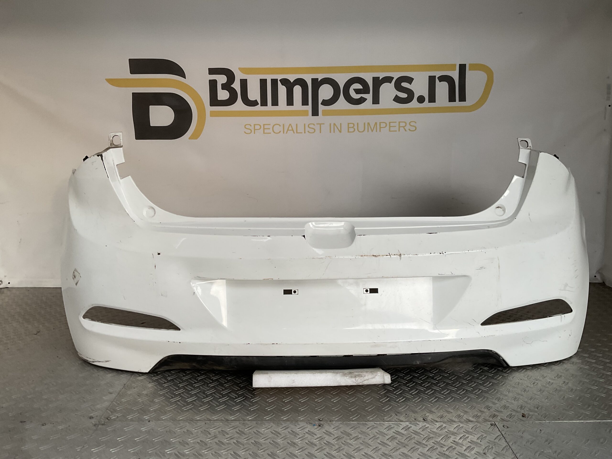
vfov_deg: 48.2
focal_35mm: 29
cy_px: 230
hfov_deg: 61.7
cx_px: 306
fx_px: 513
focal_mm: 3
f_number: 1.8
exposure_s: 1/120
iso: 32
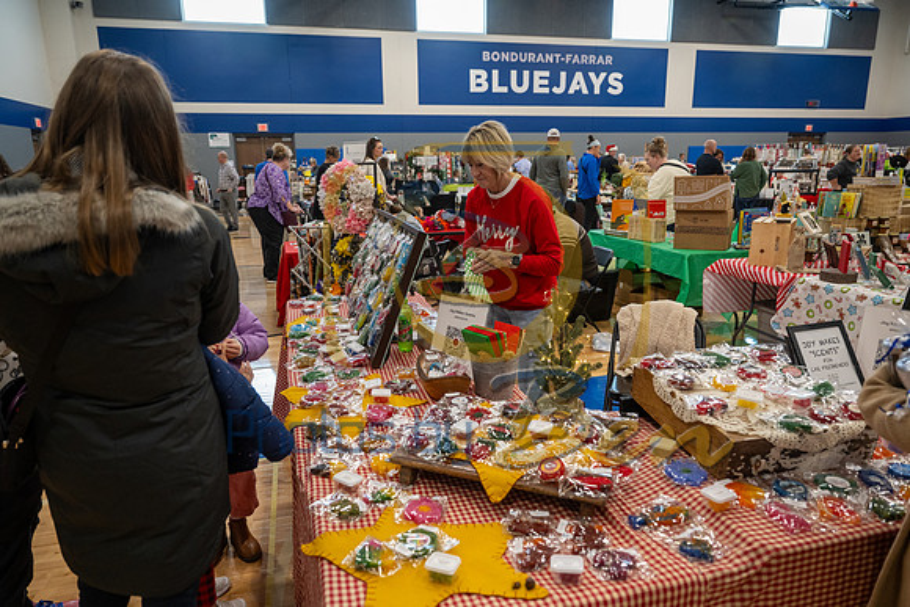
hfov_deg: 73.7
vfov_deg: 53.2
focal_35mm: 24
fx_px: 607
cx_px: 455
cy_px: 304
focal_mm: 24
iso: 1250
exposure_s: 1/125
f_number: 3.5
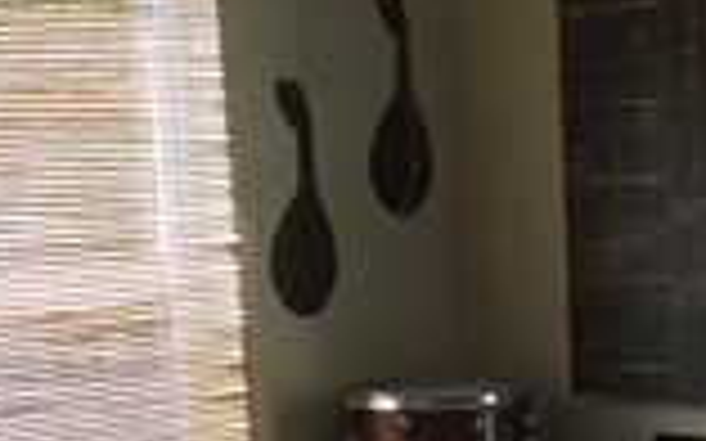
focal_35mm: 125
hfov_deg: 15.9
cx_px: 908
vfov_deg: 10.2
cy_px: 594
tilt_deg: -13.4
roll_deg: +1.8
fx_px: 2404
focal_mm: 4.15
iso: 125
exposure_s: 1/33
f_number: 2.2
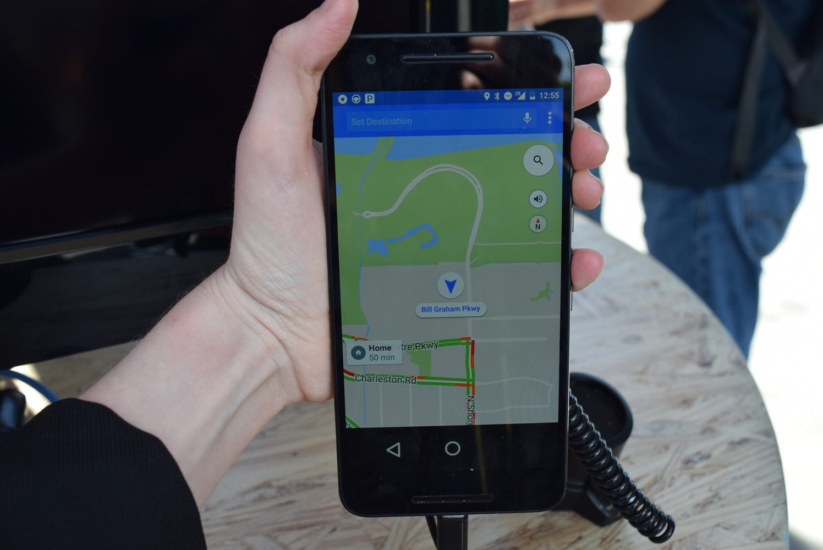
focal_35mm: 39
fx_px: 892
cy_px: 275
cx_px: 412
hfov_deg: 49.5
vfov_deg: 34.3
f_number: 8
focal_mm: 26
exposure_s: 1/250
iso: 400
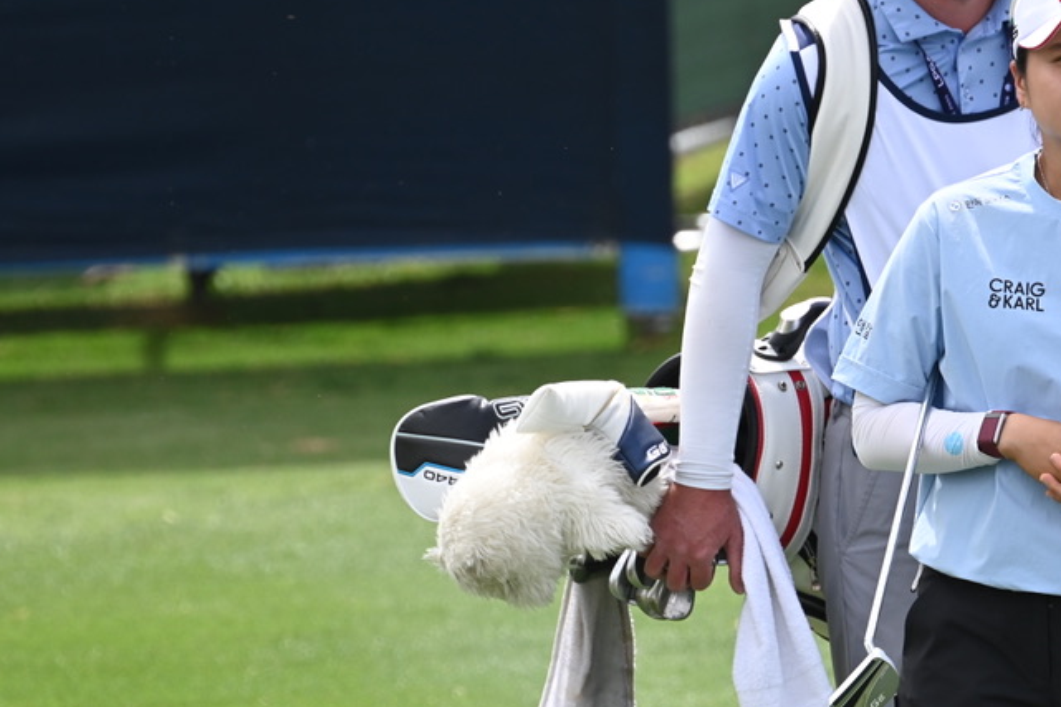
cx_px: 766
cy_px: 535
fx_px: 29964
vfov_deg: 1.4
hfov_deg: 2.0
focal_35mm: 1017
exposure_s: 1/640
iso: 200
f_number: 5.6
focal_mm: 400
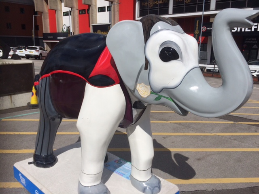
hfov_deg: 61.7
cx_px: 130
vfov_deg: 48.2
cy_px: 97
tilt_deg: -13.6
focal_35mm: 29
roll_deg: -1.8
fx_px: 217
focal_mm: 4.15
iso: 32
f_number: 2.2
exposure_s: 1/8264
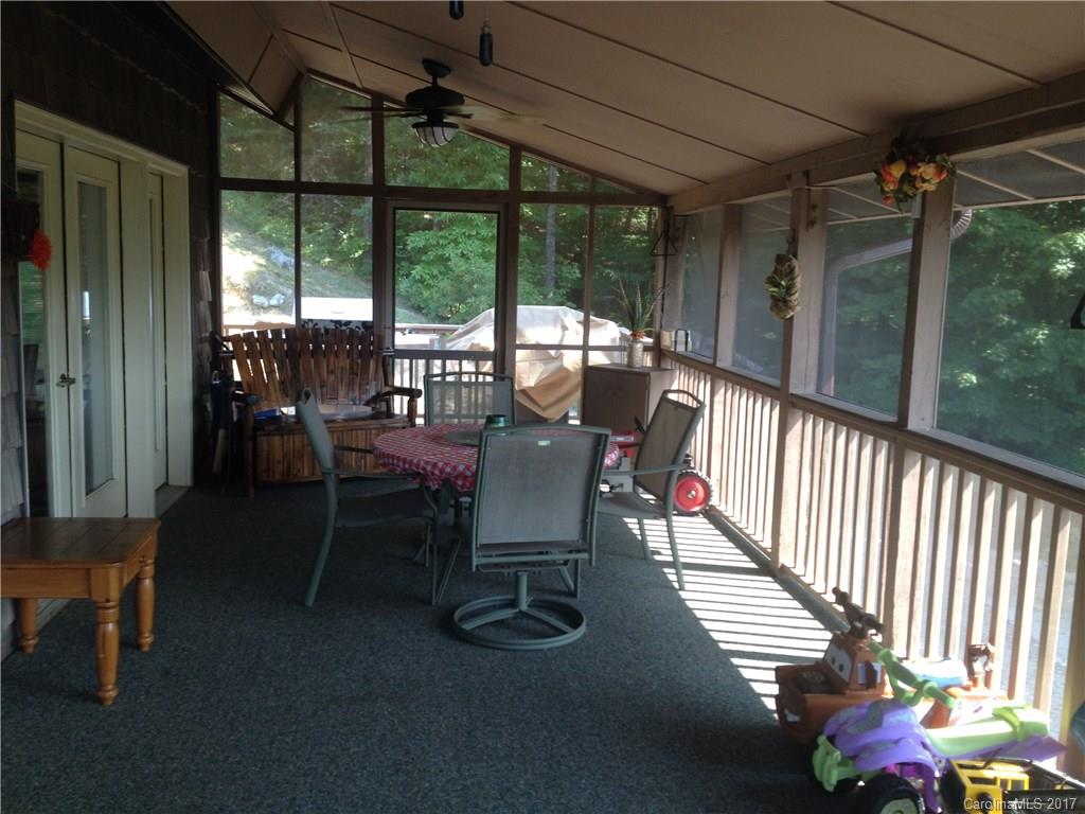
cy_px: 407
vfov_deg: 40.7
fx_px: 1097
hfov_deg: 52.6
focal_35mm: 35
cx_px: 542
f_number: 2.4
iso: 50
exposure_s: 1/60
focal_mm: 4.28
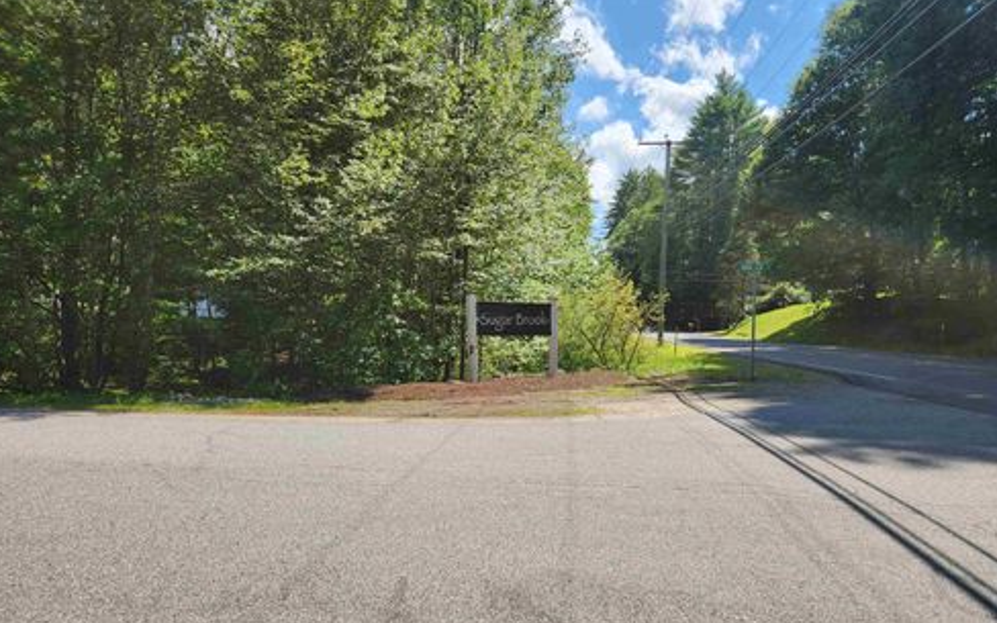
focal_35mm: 25
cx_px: 496
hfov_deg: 72.5
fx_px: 679
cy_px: 375
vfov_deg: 49.0
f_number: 1.8
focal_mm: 5.4
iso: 20
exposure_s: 1/1325
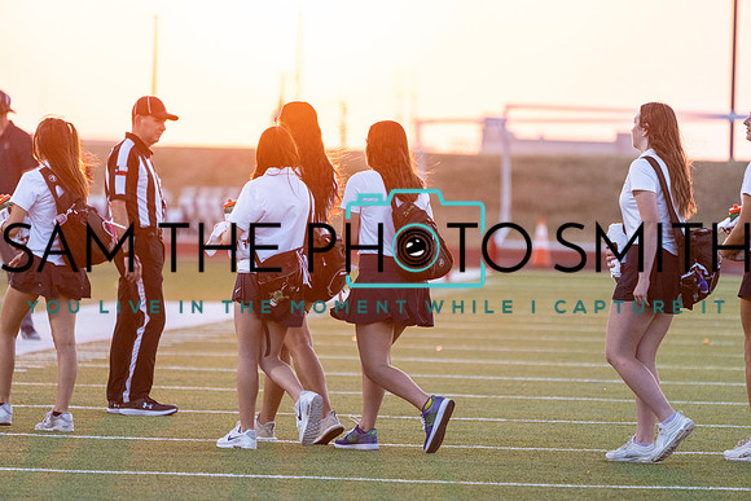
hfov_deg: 5.4
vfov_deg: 3.6
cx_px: 376
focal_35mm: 385
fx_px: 8033
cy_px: 250
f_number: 5.6
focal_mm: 385
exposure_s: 1/1000
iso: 2500
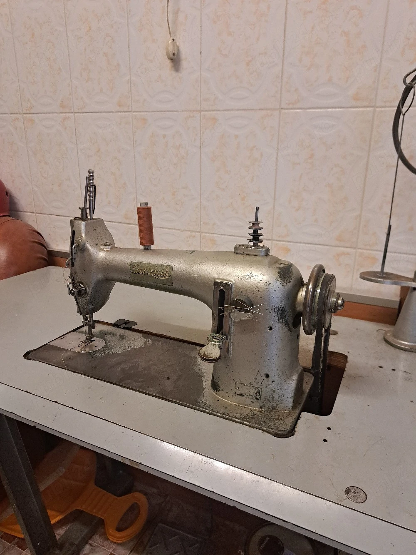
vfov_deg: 71.6
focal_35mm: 24
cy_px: 278
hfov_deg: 56.8
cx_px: 208
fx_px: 385
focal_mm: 5.23
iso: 400
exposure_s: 1/50
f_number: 1.8
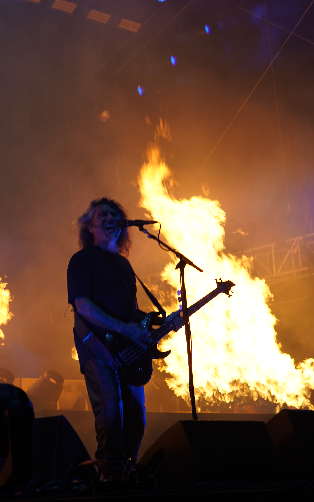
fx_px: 1218
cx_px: 160
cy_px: 250
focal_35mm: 89
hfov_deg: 14.7
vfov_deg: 23.3
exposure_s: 1/100
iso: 100
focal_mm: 58
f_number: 5
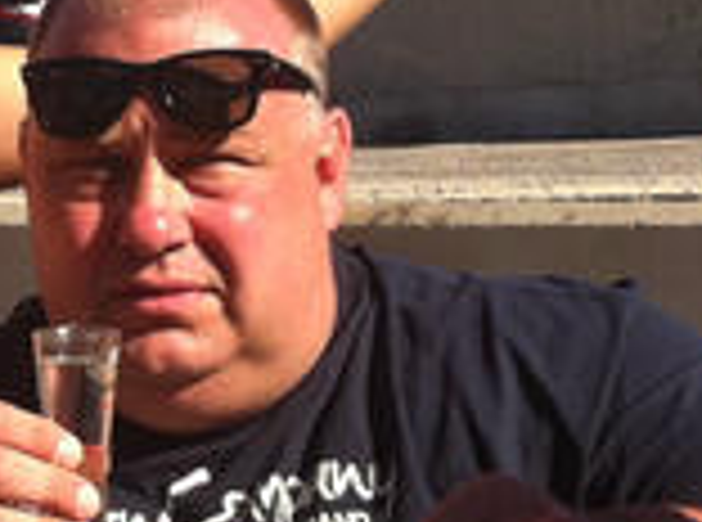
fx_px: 2729
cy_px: 266
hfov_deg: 14.5
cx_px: 68
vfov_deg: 10.9
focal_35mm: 135
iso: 80
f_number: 2.8
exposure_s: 1/914
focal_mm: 3.85
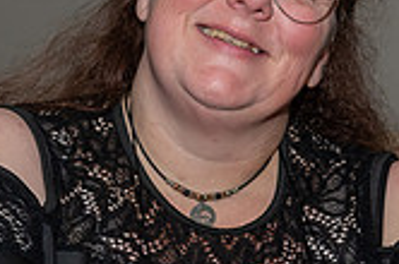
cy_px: 34
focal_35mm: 236
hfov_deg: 8.7
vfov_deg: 5.8
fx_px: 2611
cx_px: 390
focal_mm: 38
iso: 400
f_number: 6.3
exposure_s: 1/250
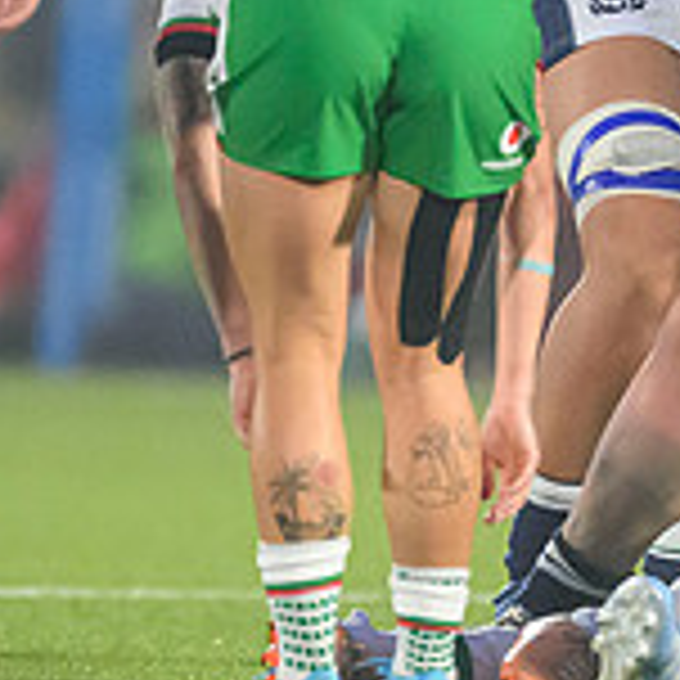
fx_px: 58340
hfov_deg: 0.7
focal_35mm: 2625
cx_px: 850
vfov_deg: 0.7
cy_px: 50
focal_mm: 560
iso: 8000
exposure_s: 1/1250
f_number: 4
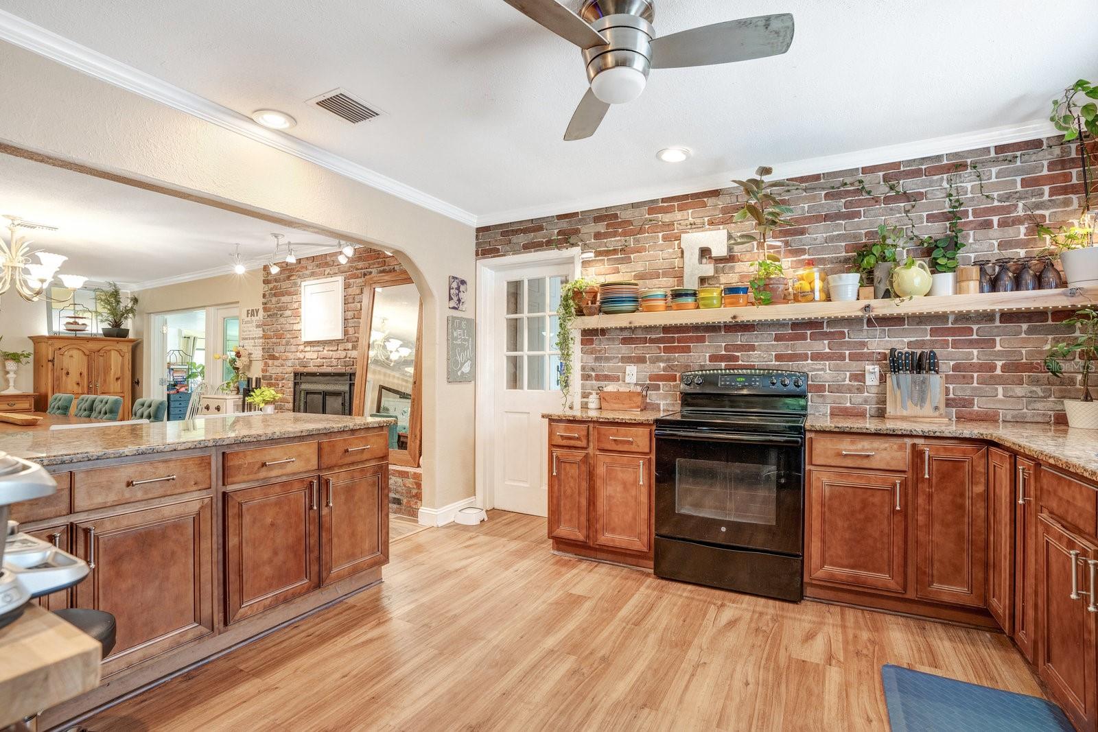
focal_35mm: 16
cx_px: 549
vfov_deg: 73.8
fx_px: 488
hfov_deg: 96.7
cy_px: 366
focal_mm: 16
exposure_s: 1/10
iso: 640
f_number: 7.1
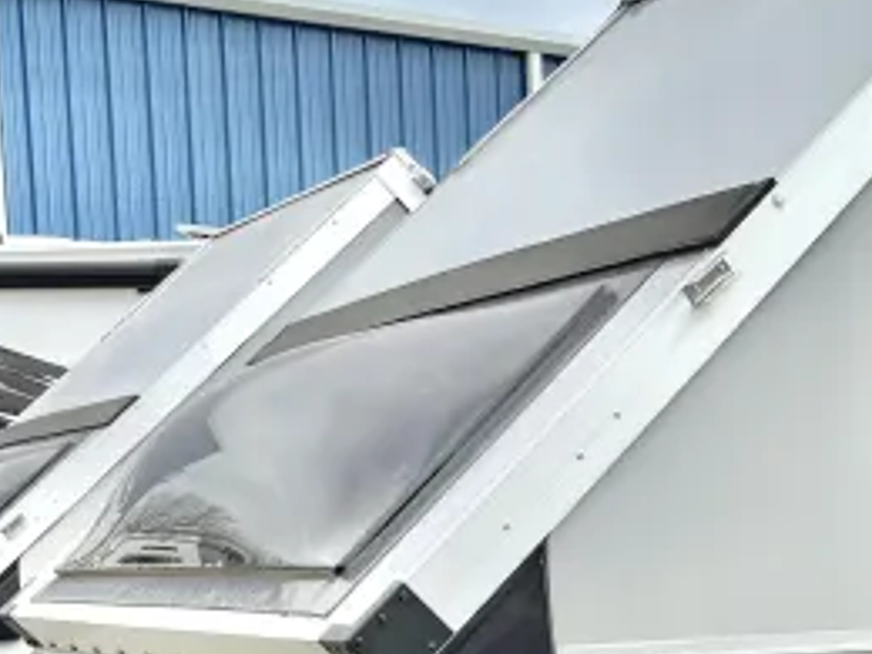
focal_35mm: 80
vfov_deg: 18.0
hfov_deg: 23.1
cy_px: 664
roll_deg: +1.7
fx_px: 2015
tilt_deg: -4.0
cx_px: 942
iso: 50
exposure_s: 1/4065
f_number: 1.6
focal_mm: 5.96
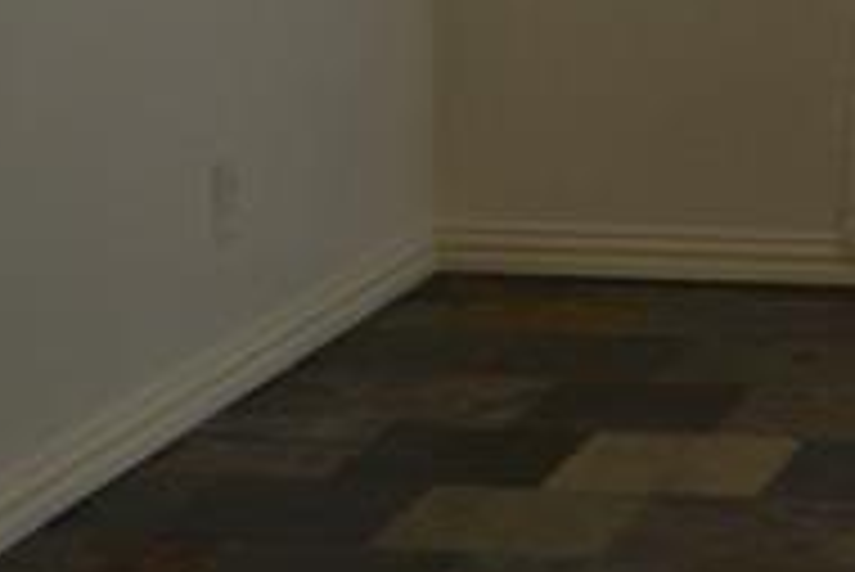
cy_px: -604
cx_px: 1656
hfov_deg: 9.9
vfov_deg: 6.8
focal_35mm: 194
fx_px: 4611
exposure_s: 1/80
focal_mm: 24
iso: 400
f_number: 4.5
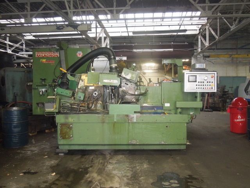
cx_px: 125
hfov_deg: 63.4
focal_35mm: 28
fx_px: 202
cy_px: 94
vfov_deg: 49.7
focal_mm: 5
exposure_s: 1/30
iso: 640
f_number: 3.5
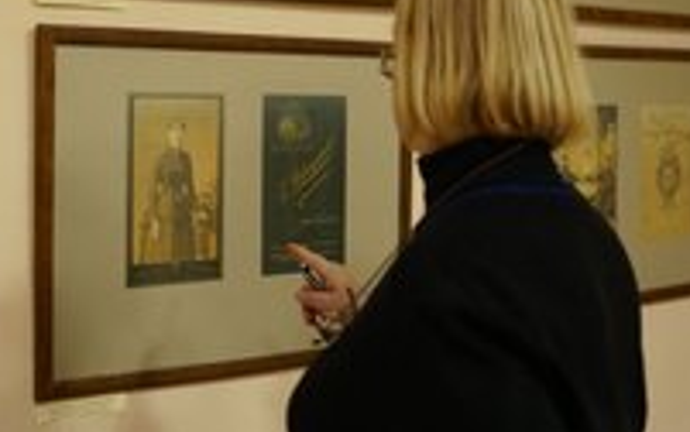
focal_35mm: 71
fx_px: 1336
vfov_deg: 18.2
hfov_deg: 28.6
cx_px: 189
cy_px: 86
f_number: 1.4
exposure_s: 1/125
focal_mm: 35
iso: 1250
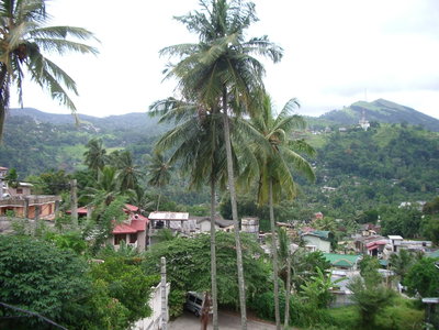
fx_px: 444
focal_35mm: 35
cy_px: 165
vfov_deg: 40.7
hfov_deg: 52.6
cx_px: 220
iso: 80
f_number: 2.6
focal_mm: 5.8
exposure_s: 1/400
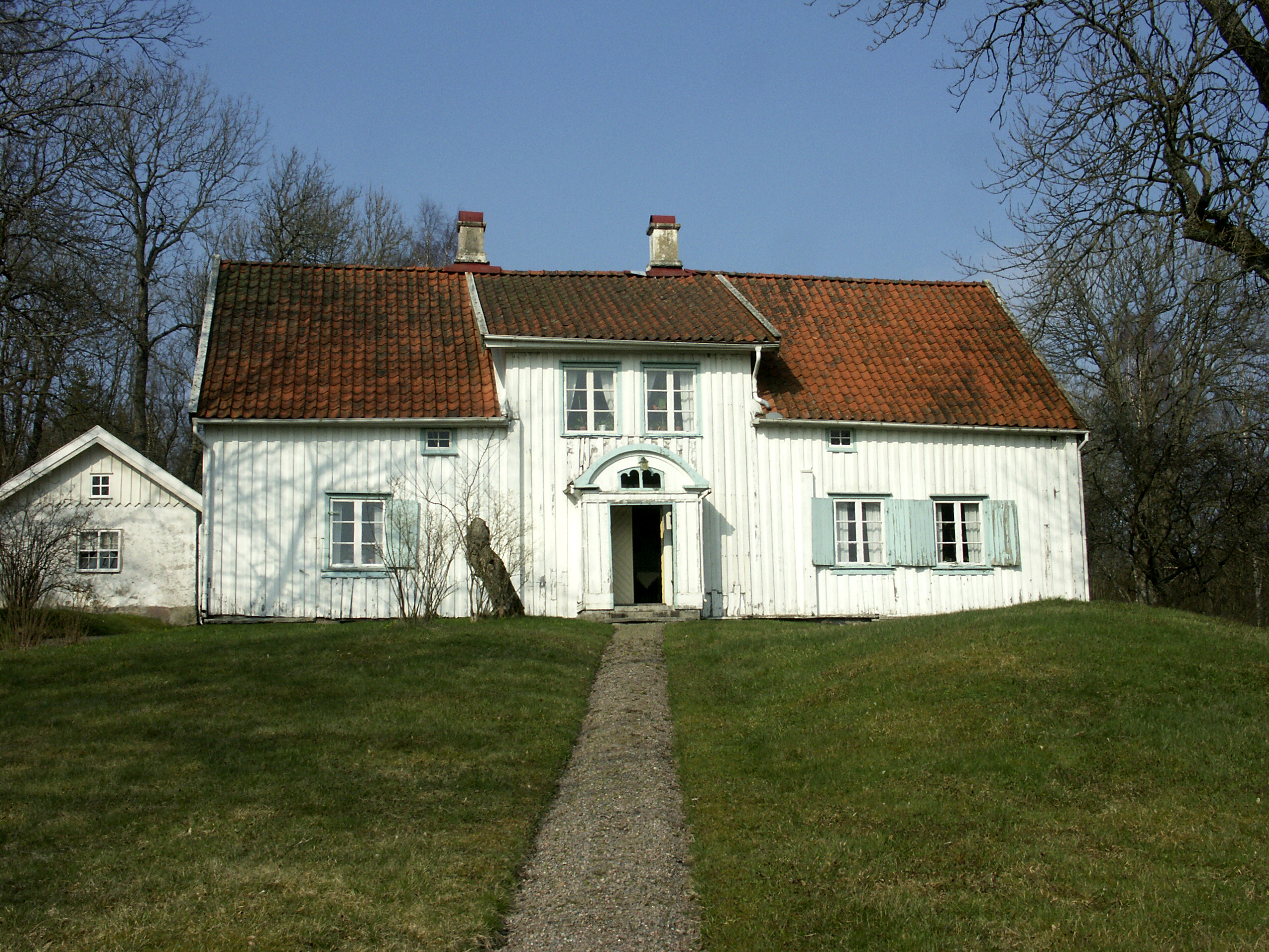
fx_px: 1503
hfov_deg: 45.8
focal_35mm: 41
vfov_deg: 35.1
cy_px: 476
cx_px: 634
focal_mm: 10.63
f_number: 9
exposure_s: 1/500
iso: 100
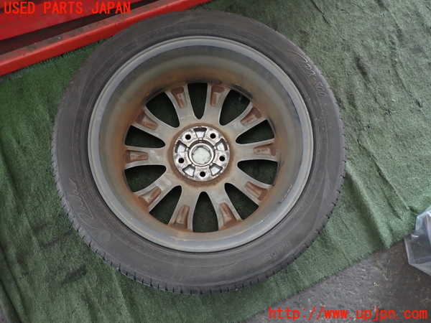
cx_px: 216
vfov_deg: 54.9
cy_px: 162
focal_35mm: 25
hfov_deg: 69.4
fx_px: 311
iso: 200
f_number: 2
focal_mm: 4.5
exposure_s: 1/50
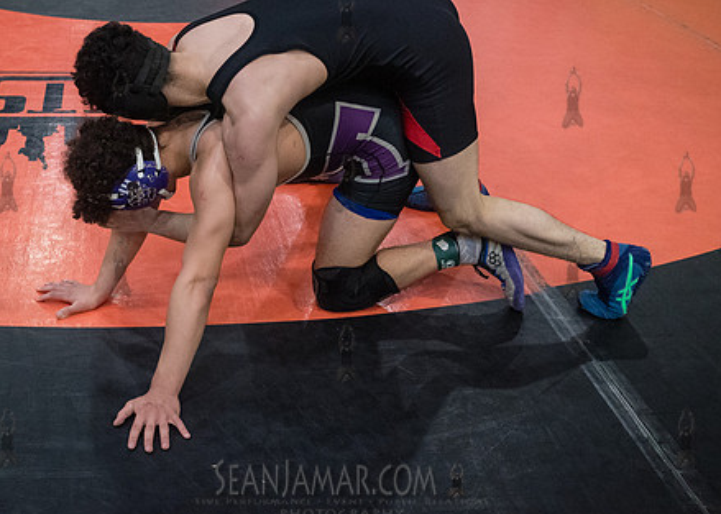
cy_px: 171
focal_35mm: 50
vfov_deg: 28.0
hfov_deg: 38.7
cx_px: 297
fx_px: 1023
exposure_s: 1/400
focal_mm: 35
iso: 8000
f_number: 4
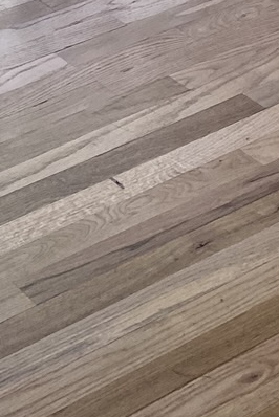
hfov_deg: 9.7
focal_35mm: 139
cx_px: -84
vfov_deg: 12.2
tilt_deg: -8.9
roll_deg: -0.6
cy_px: -541
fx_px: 1613
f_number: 1.8
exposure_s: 1/122
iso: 64
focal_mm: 4.25
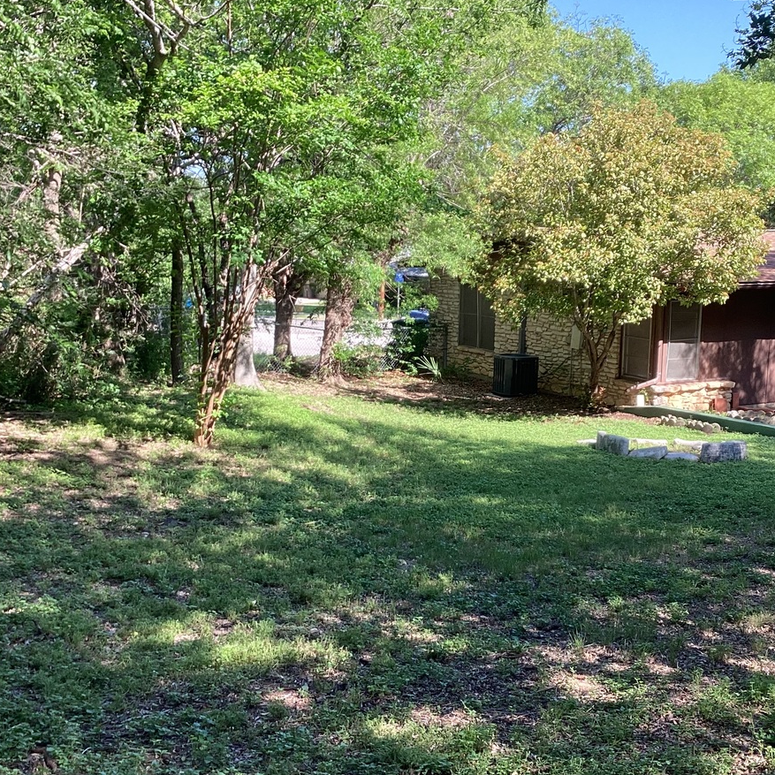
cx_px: 455
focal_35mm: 45
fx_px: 1140
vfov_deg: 37.5
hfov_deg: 37.4
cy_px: 422
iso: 25
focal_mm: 3.3
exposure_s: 1/147
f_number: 2.4
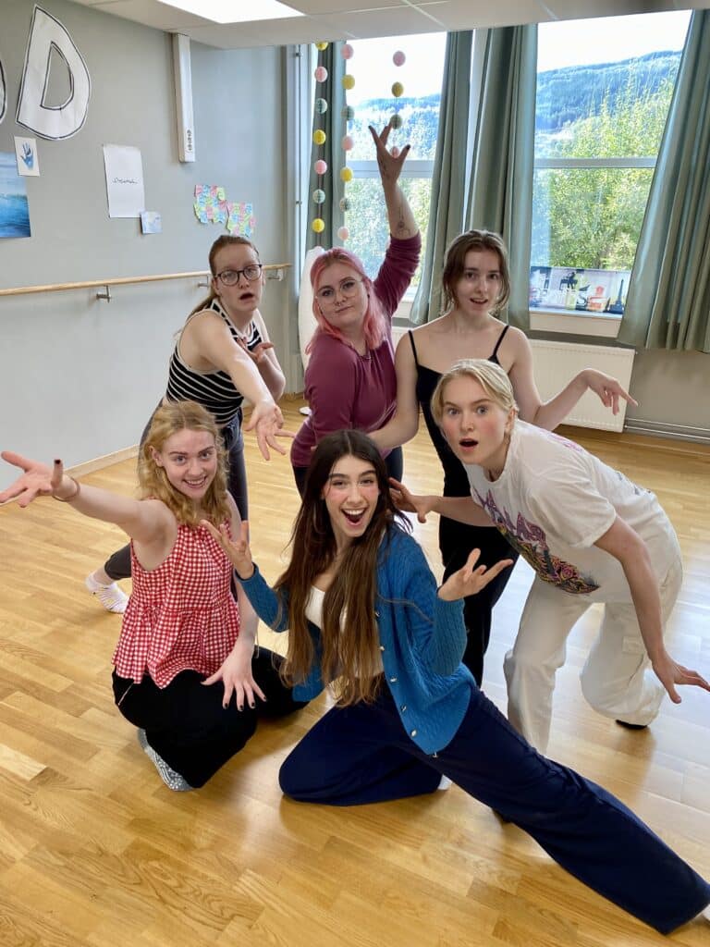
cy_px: 474
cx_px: 355
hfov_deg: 53.1
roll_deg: -2.0
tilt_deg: -19.4
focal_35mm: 26
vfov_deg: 67.3
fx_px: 711
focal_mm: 4.25
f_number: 1.8
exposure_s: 1/100
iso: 100
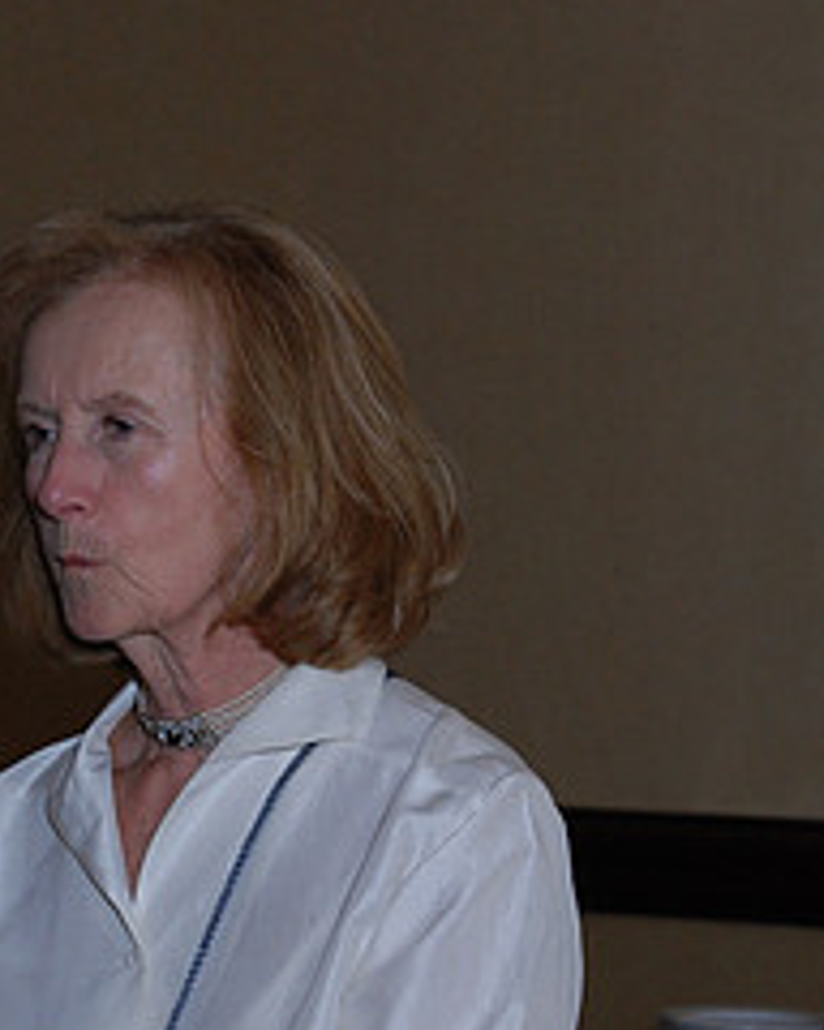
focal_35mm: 150
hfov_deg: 10.2
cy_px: 575
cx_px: 73
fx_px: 4573
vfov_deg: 12.8
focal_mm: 44
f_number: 5
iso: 400
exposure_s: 1/100
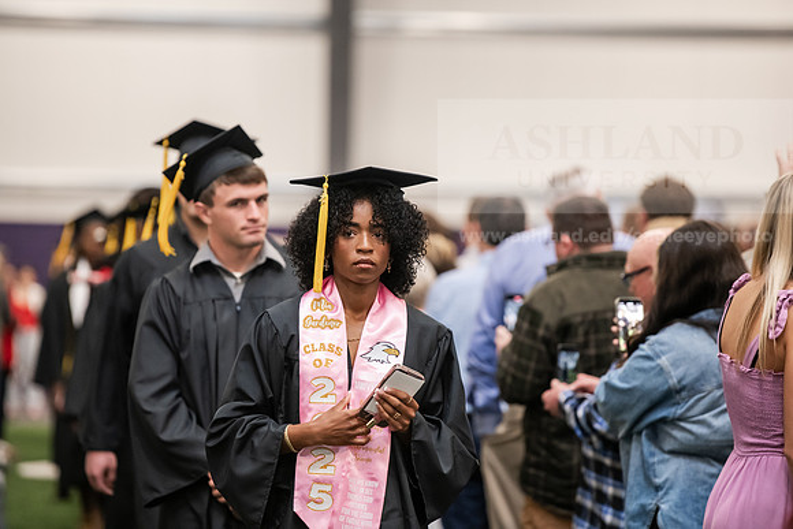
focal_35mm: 190
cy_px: 264
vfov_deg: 7.2
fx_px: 4186
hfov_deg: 10.8
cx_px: 396
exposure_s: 1/200
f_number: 3.2
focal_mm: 190
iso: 2500
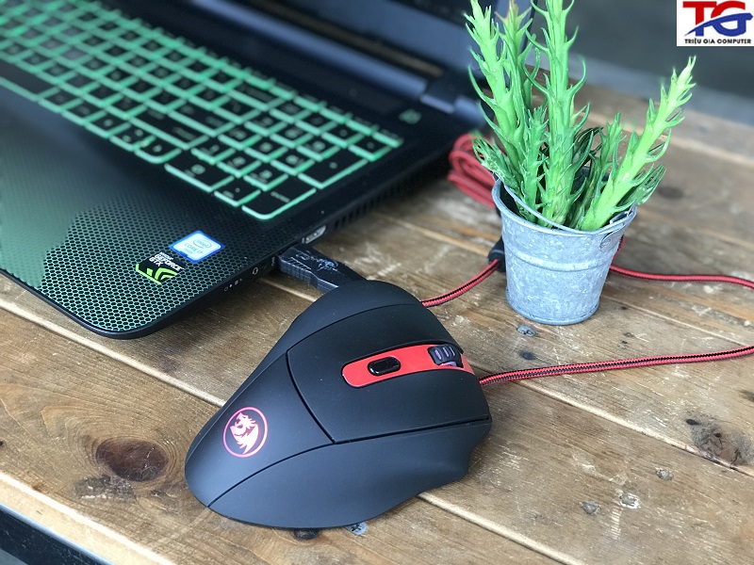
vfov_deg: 25.7
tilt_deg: -37.4
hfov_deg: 33.8
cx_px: 377
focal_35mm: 57
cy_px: 282
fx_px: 1242
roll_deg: -3.4
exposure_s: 1/50
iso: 100
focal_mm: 6.6
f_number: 2.8
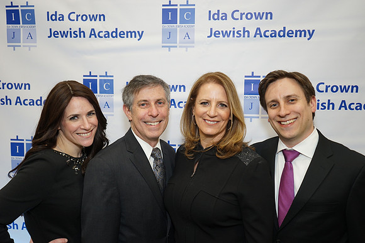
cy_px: 122
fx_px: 345
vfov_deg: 38.9
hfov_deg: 55.8
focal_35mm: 34
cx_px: 182
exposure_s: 1/60
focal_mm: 34
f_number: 4.5
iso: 800
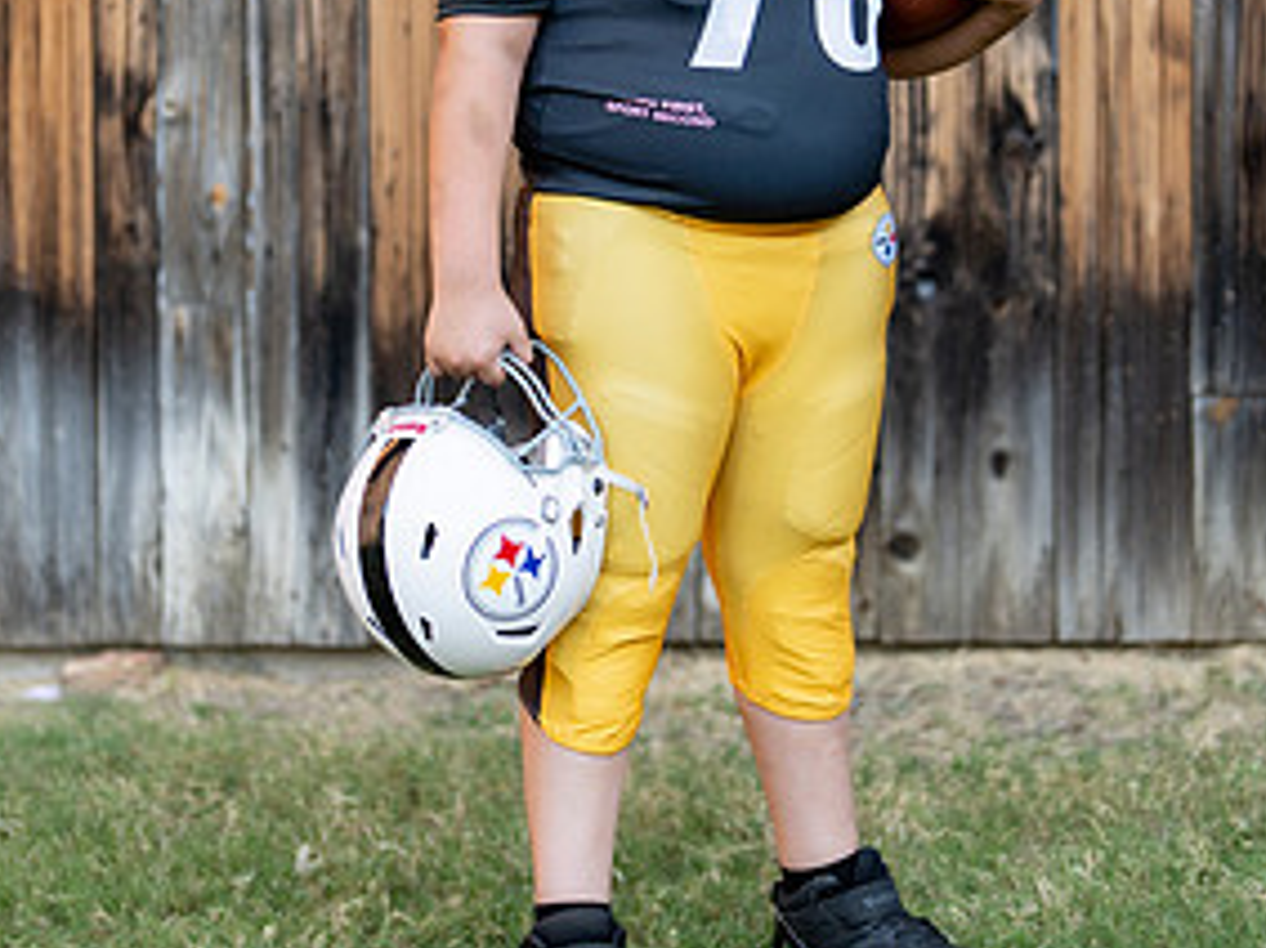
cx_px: 710
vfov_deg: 13.2
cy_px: 236
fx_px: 4094
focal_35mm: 112
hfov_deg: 17.6
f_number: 1.2
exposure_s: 1/2000
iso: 100
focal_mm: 50
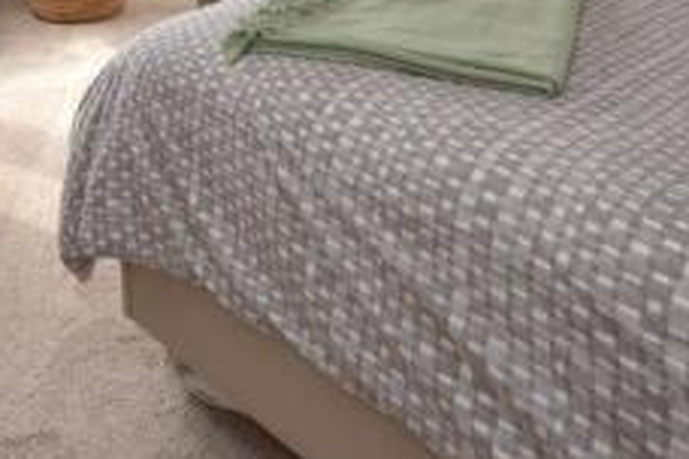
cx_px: 183
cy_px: -159
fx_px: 823
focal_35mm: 43
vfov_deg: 26.0
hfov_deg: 44.1
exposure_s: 1/100
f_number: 5
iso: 400
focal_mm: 10
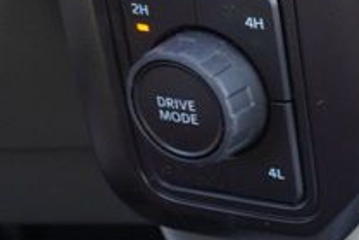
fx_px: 1178
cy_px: 124
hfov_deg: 14.2
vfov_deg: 11.6
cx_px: 742
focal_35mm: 118
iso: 400
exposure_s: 1/60
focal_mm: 16
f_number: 4
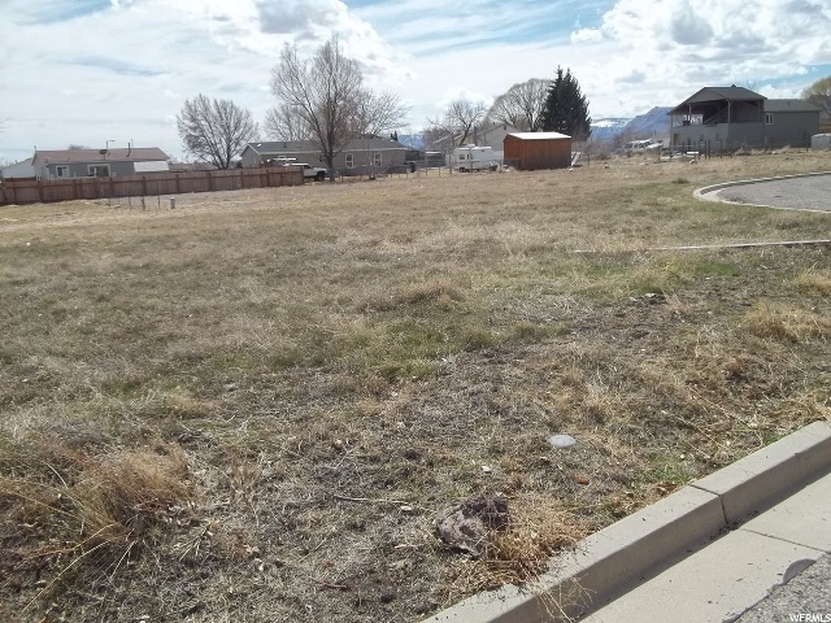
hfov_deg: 56.8
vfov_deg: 44.2
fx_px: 768
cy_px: 312
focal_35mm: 32
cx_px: 416
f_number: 8.8
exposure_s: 1/200
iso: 64
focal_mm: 5.7
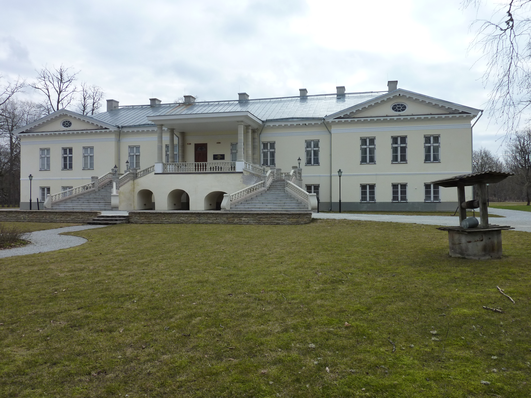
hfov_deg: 65.3
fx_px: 414
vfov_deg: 51.4
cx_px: 266
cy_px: 199
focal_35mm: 27
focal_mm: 4.4
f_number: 4.5
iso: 125
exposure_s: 1/500
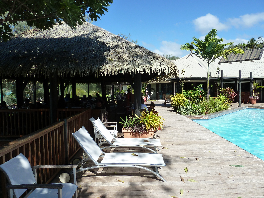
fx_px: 191
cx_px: 132
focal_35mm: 25
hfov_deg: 69.4
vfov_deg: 54.9
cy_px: 99
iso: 125
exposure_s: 1/500
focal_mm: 4.1
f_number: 4
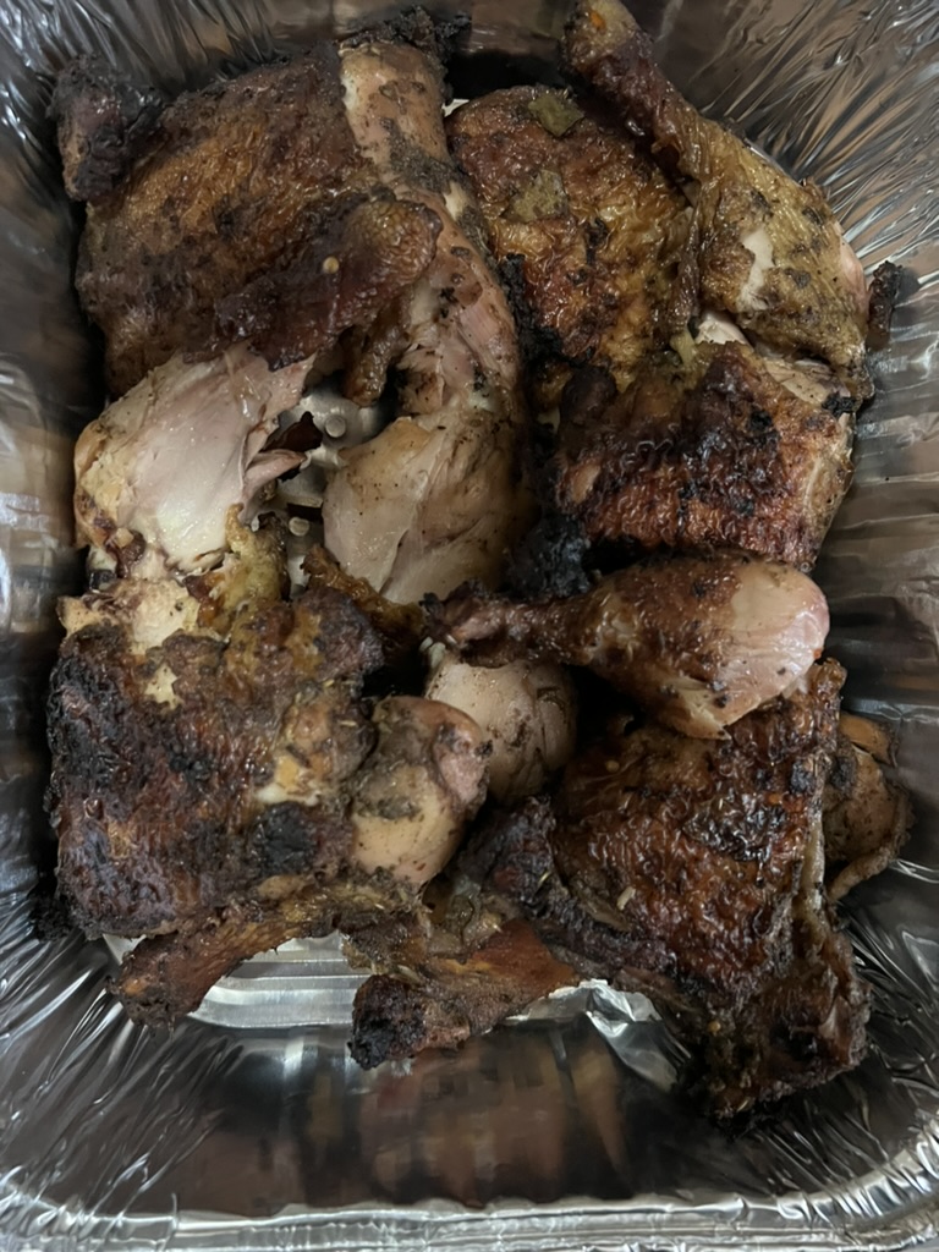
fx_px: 940
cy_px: 626
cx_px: 470
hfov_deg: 53.1
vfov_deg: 67.3
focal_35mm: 26
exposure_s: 1/30
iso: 800
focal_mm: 5.7
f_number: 1.5
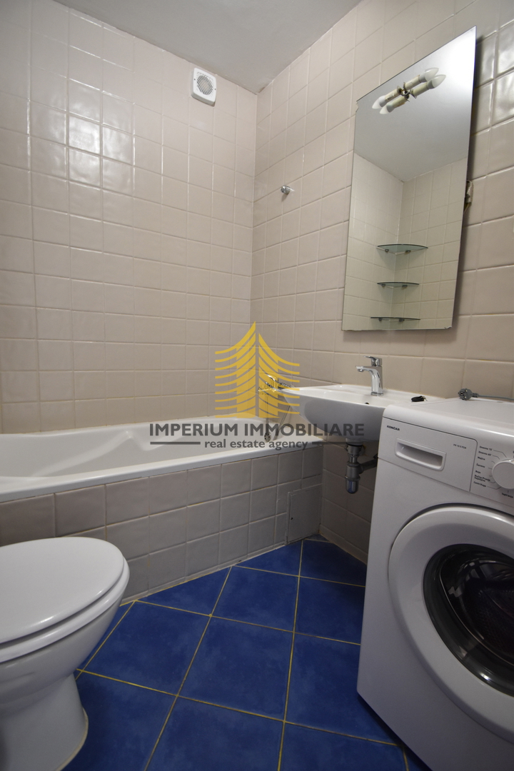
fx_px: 321
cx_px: 257
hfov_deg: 77.3
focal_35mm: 15
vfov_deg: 100.4
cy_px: 386
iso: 1100
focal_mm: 10
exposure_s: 1/30
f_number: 4.5
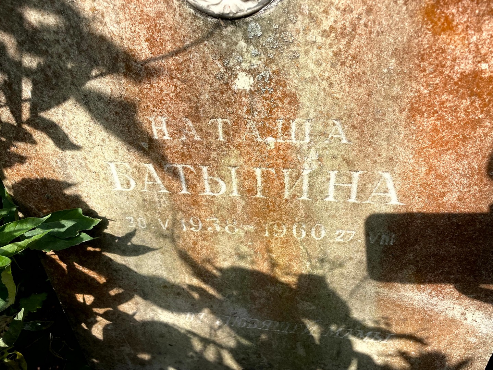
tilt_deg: -30.8
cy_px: 185
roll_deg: +5.9
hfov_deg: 67.3
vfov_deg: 53.1
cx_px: 246
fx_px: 370
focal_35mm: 26
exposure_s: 1/1715
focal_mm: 4.2
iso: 32
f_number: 1.6
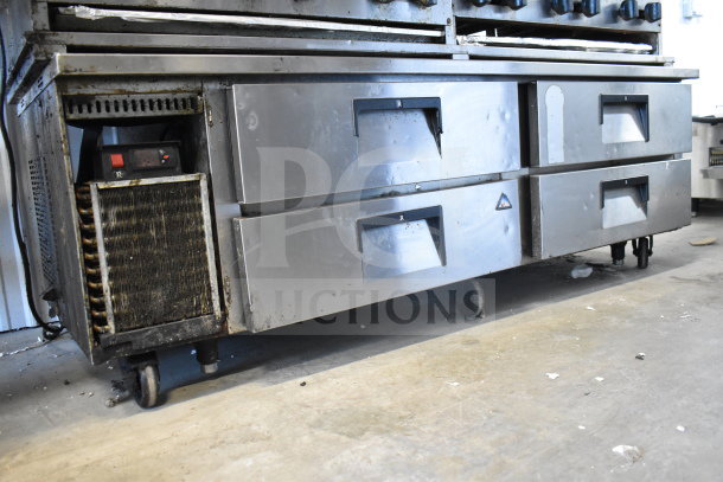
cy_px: 241
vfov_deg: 43.6
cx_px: 362
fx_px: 603
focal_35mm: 30
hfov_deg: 61.9
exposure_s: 1/30
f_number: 3.8
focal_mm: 20
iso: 3600
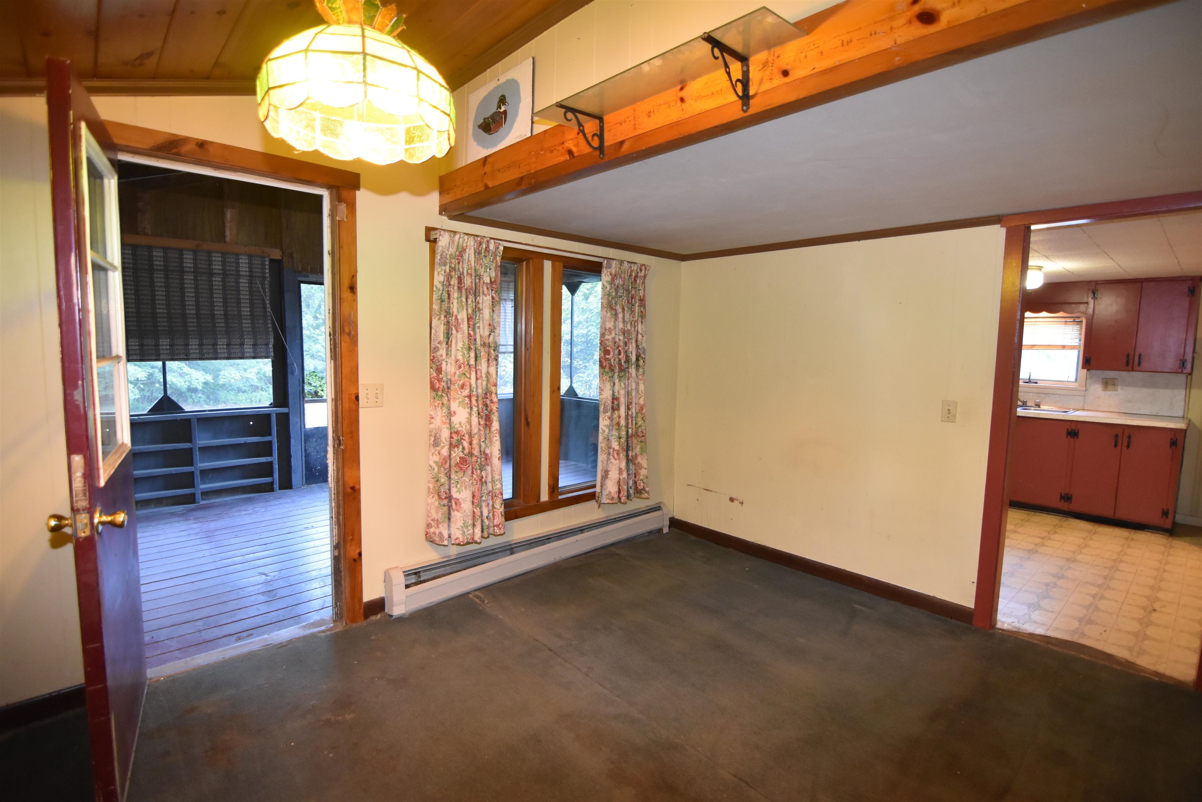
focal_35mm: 16
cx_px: 601
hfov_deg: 95.0
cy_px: 401
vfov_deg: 72.1
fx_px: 551
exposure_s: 1/60
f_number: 2.8
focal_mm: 11
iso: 1800
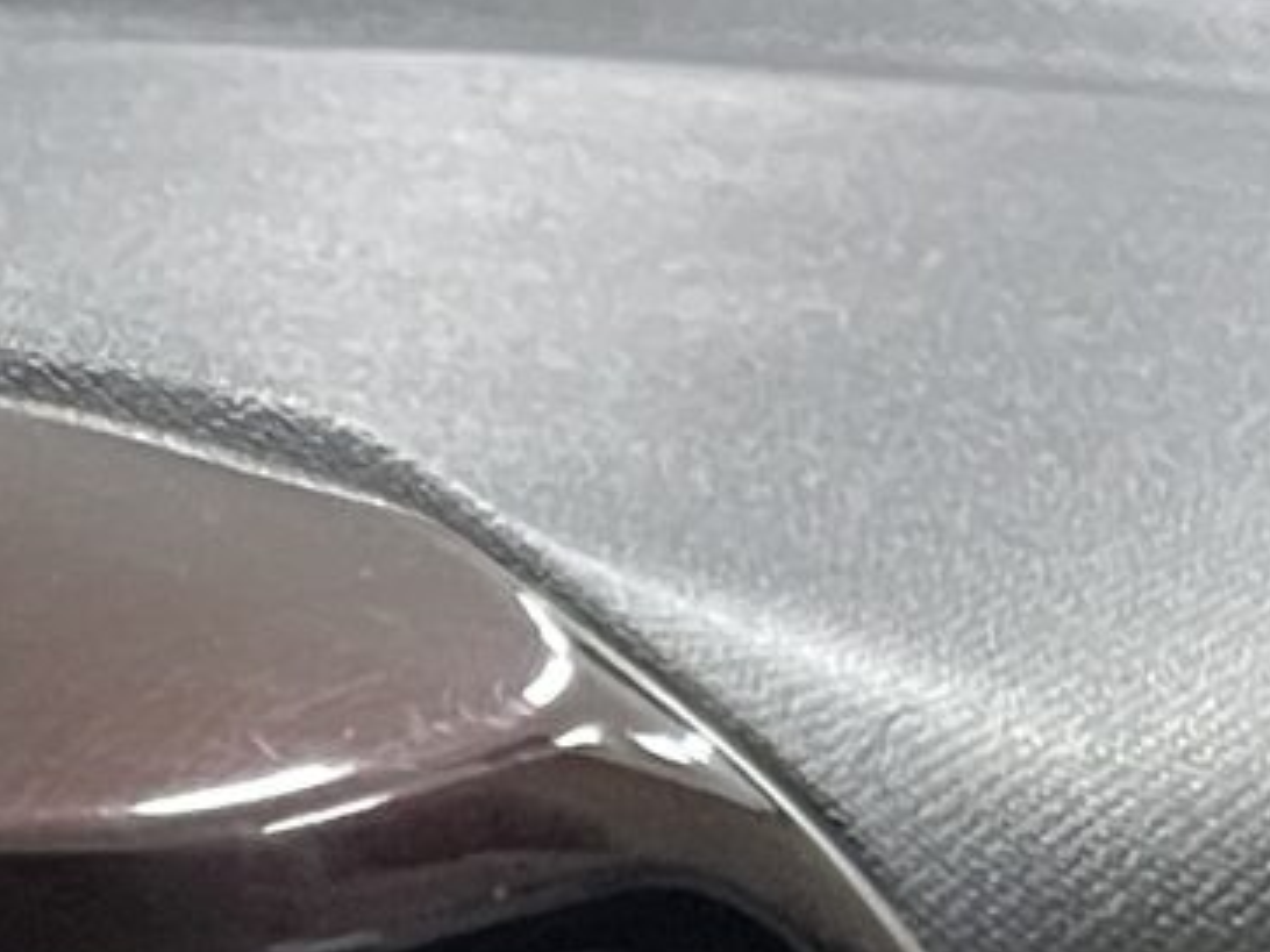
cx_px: -1818
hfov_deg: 9.8
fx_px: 6457
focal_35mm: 176
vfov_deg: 7.4
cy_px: 2891
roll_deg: -0.8
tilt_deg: -27.0
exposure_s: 1/30
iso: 800
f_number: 1.6
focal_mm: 5.1
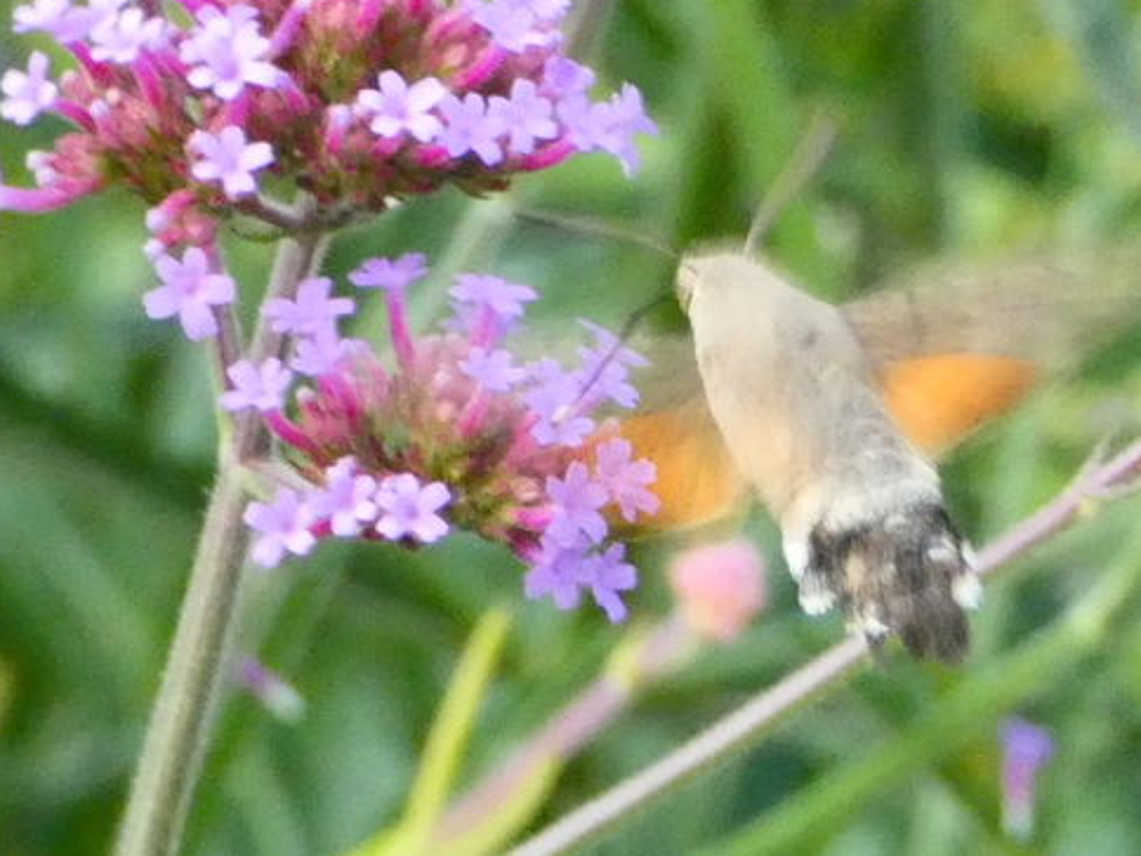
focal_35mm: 361
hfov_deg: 5.5
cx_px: 833
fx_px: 11899
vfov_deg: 4.1
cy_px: 229
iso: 640
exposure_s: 1/80
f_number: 5.5
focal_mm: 36.8
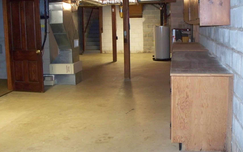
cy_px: 56
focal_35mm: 46
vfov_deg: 27.9
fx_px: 305
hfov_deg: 43.5
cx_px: 118
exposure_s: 1/30
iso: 400
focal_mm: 7.54
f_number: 2.8
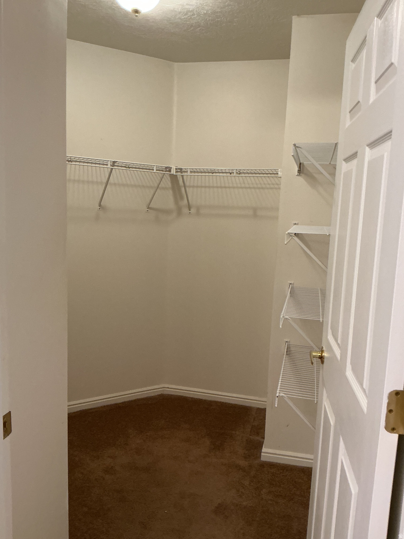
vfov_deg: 61.7
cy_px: 270
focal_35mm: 29
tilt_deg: -8.3
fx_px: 451
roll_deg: -2.9
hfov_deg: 48.2
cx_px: 202
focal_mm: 3
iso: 125
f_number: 1.8
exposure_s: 1/60
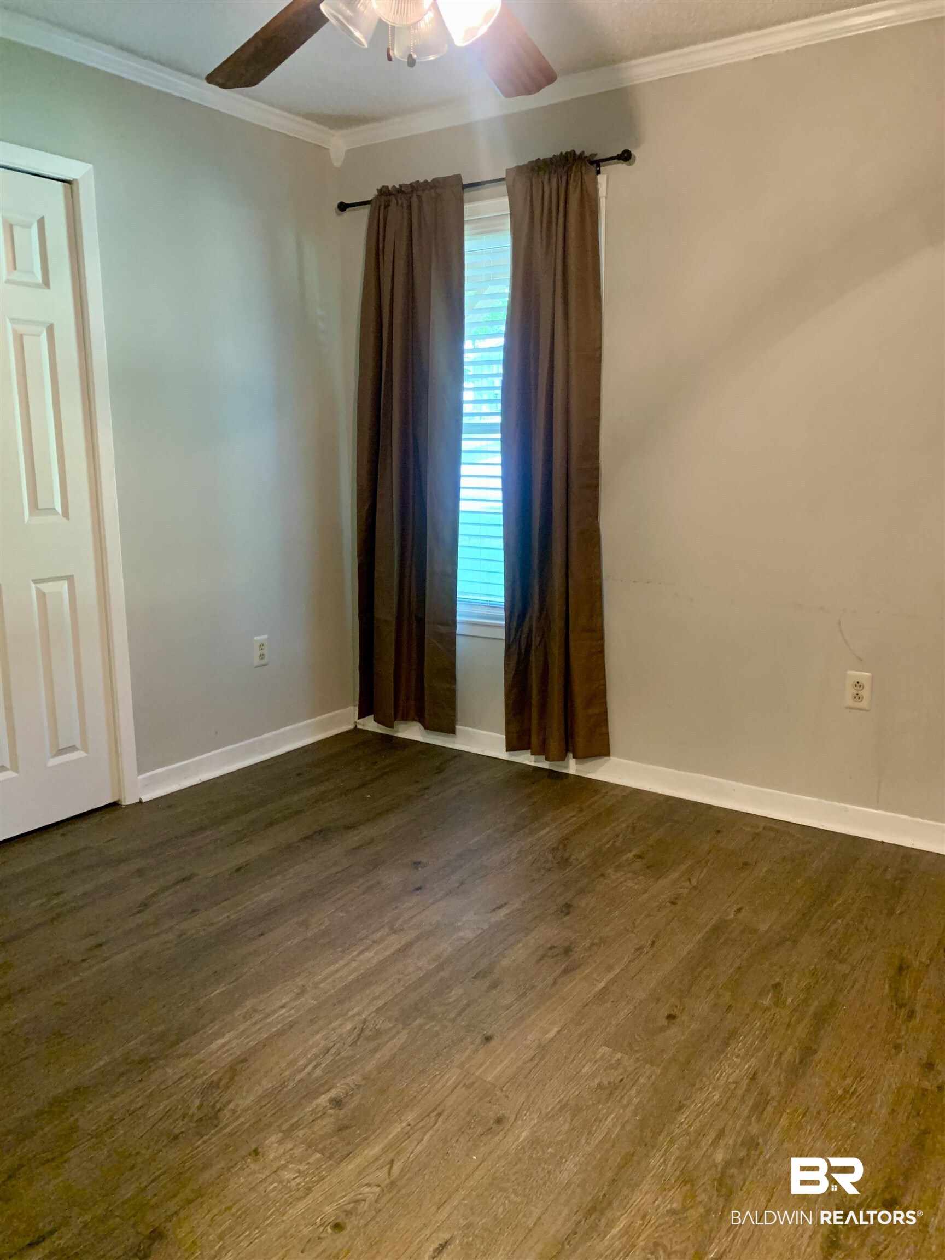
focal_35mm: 26
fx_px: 946
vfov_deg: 67.3
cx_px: 472
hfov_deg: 53.1
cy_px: 630
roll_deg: +0.2
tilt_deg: -11.1
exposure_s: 1/30
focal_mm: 4.25
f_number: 1.8
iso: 500
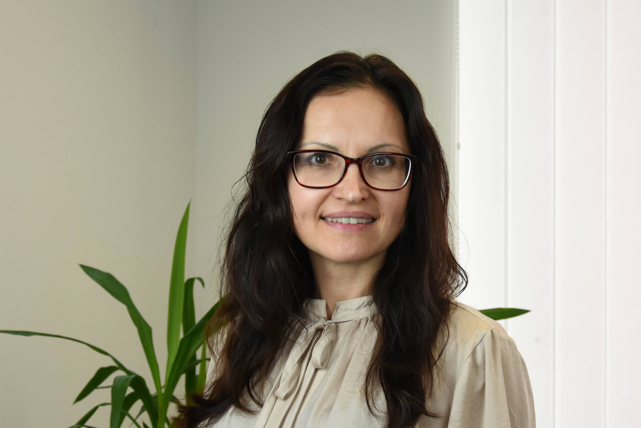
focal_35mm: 70
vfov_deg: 19.4
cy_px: 246
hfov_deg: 28.8
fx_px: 1246
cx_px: 378
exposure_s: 1/160
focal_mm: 30
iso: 800
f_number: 5
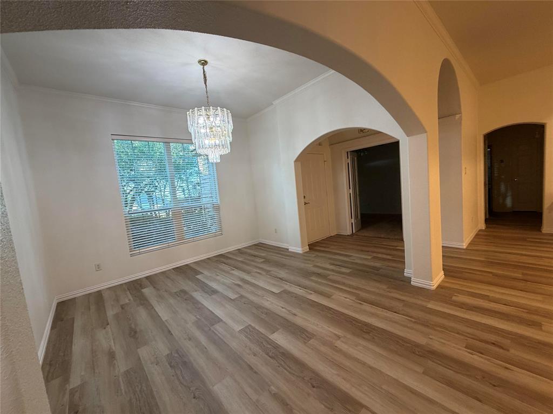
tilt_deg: -5.7
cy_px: 207
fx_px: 224
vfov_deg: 85.7
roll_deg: +5.7
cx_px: 276
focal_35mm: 14
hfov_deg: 102.1
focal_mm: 2.22
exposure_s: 1/60
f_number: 2.2
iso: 250
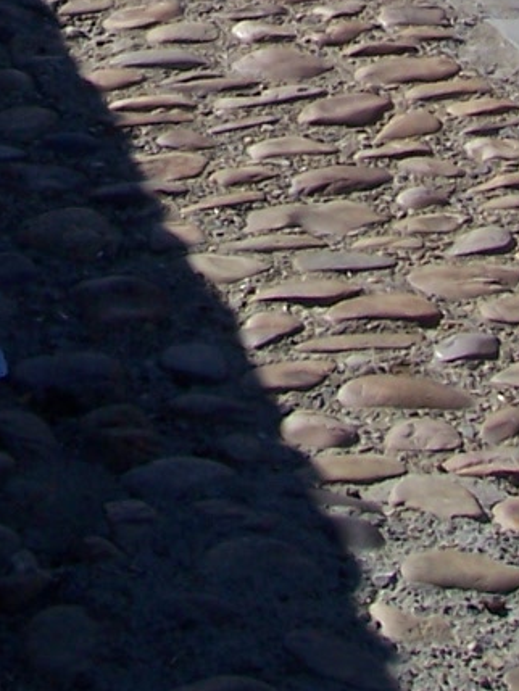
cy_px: -601
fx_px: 2777
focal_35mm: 139
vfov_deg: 12.7
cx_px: -58
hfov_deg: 10.5
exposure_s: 1/500
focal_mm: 6
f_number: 4.8
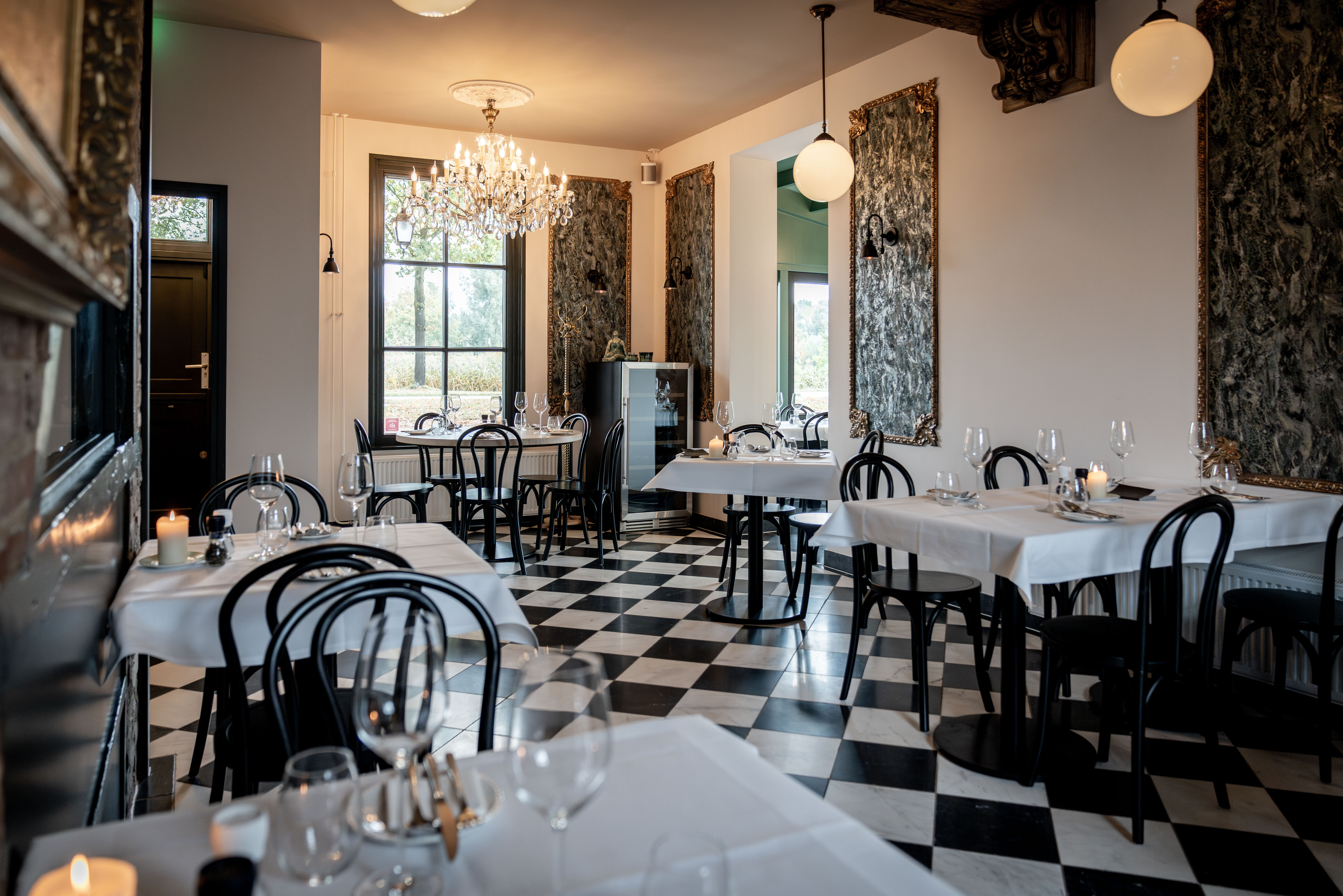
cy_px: 448
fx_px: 895
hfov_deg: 73.7
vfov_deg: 53.1
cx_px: 672
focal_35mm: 24
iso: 1250
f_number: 2.8
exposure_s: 1/320
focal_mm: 24
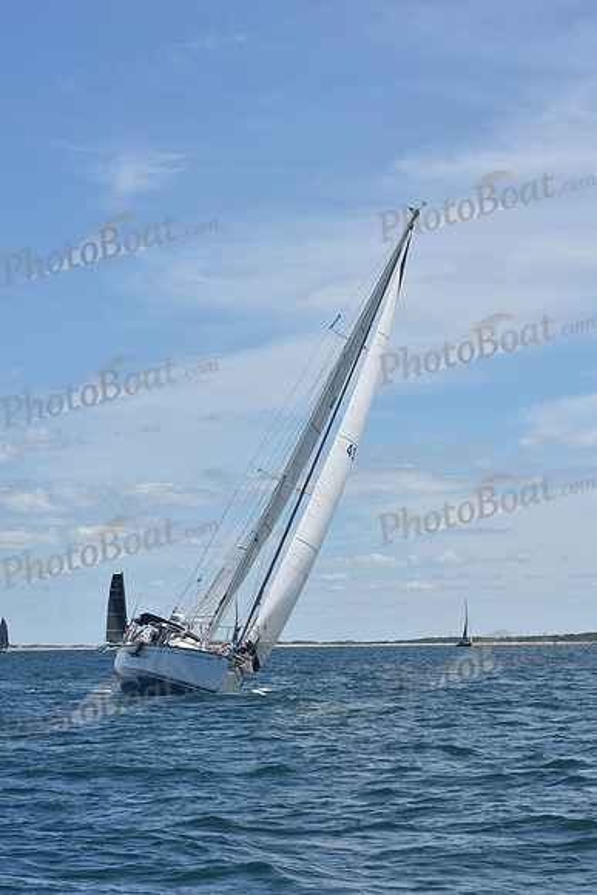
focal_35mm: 98
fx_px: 2436
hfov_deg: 14.0
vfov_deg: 20.8
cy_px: 448
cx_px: 298
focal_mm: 98
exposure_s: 1/800
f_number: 11
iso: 250
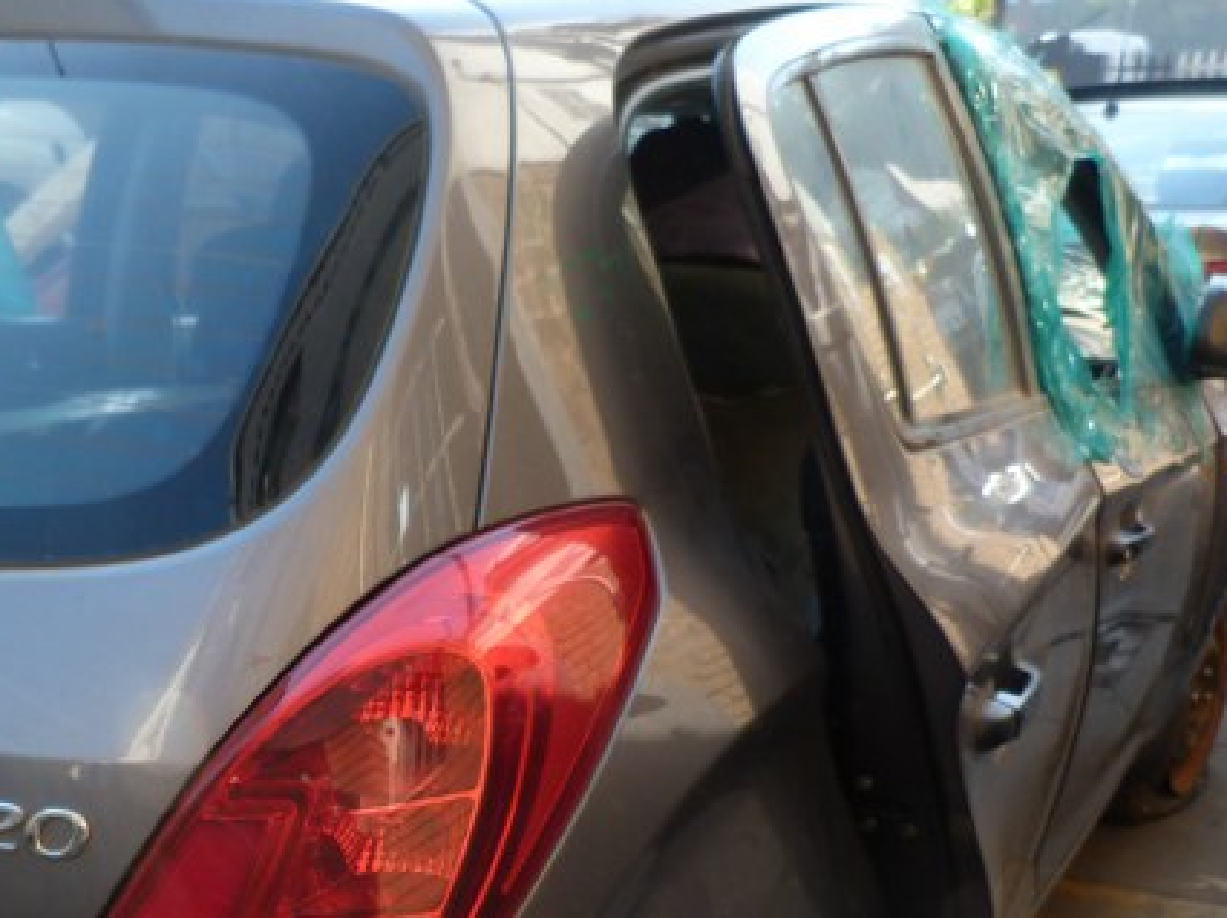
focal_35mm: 47
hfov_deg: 39.3
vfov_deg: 29.9
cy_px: 768
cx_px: 291
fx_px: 1665
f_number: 2.8
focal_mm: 4.5
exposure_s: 1/100
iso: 80
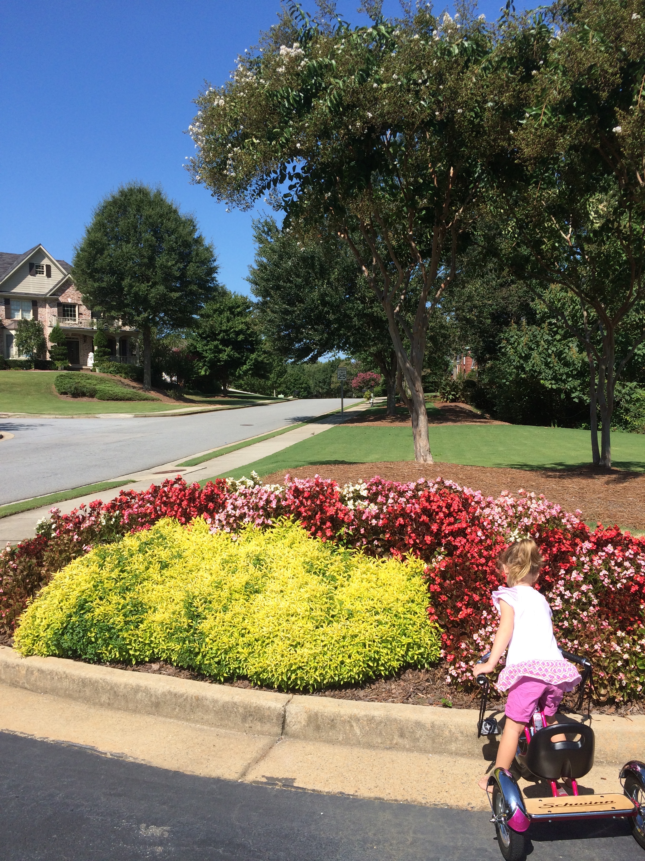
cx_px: 322
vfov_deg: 61.7
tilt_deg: -1.8
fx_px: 720
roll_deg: +1.2
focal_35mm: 29
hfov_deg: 48.2
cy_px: 430
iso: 32
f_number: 2.2
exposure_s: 1/1866
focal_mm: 4.15
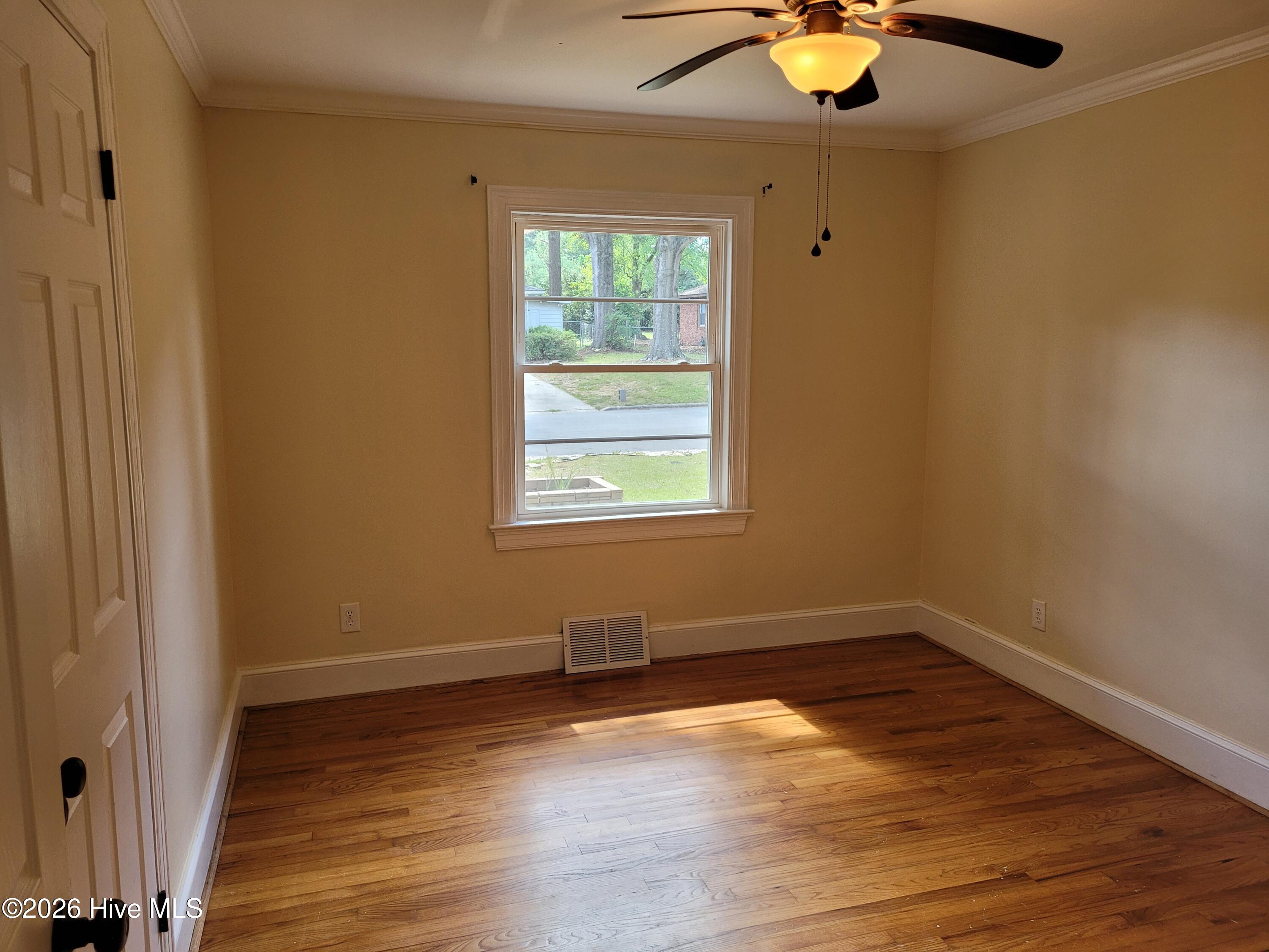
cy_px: 476
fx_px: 953
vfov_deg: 53.1
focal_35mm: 26
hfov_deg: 67.3
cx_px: 634
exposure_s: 1/120
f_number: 1.8
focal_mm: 5.4
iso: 160
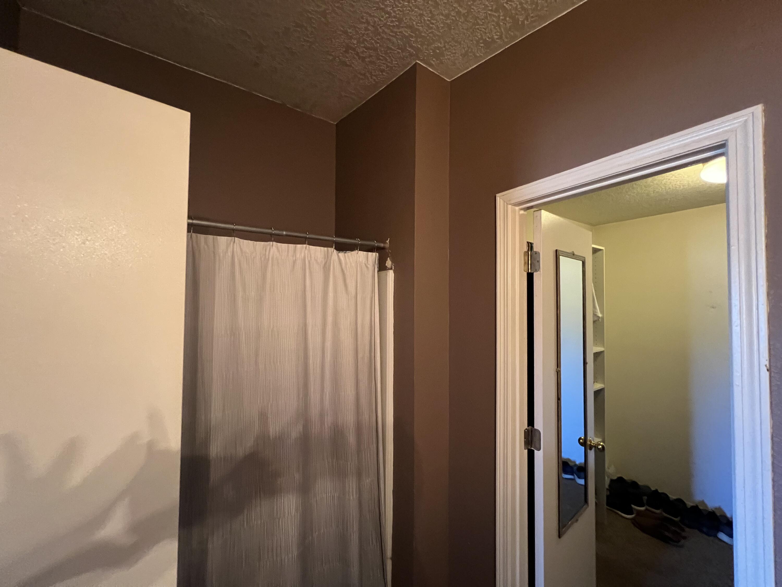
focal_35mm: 13
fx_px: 294
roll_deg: -0.8
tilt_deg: +1.9
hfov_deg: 106.2
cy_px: 294
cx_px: 391
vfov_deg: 89.9
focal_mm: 1.57
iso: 800
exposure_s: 1/40
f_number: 1.8
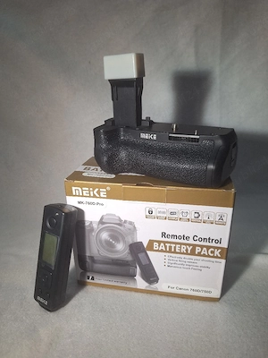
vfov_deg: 73.9
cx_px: 134
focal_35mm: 23
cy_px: 179
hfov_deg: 58.9
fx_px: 237
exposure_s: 1/50
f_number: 1.8
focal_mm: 5.54
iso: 80
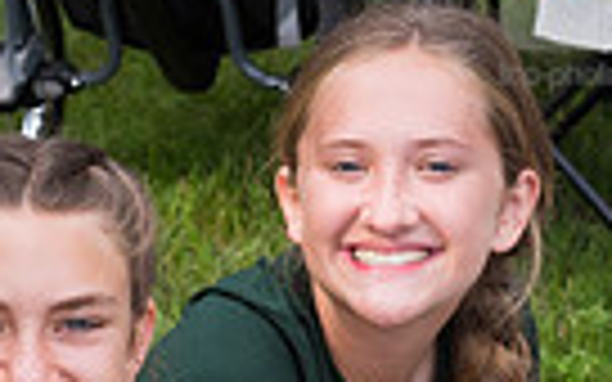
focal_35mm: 269
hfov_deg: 7.8
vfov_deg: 4.9
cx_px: 0
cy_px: 551
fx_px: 4487
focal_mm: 62
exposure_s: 1/500
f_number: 6.3
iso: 450
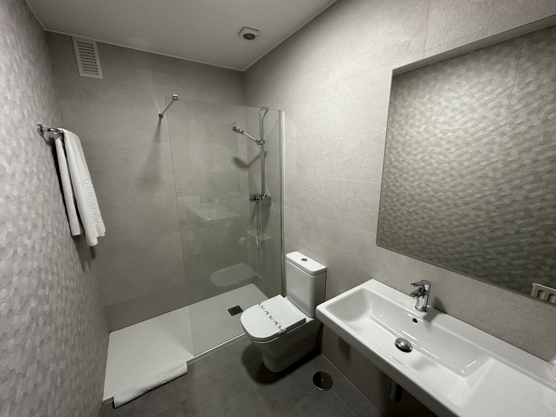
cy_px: 208
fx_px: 225
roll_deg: +0.7
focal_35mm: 14
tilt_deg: -12.7
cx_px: 278
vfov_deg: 85.7
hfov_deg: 102.1
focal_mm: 2.22
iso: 250
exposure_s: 1/100
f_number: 2.2
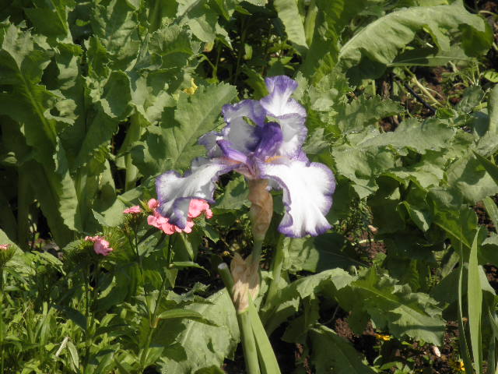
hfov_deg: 10.1
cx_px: 249
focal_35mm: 196
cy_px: 187
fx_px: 2820
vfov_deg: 7.6
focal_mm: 35
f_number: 5.9
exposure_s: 1/320
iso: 64
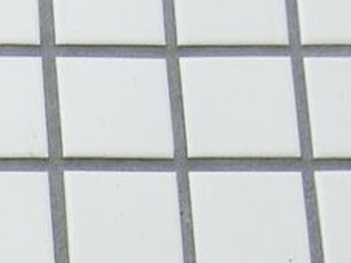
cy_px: 882
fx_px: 1358
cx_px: -391
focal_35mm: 134
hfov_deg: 12.6
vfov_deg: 8.5
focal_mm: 4.06
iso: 80
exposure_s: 1/125
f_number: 2.7
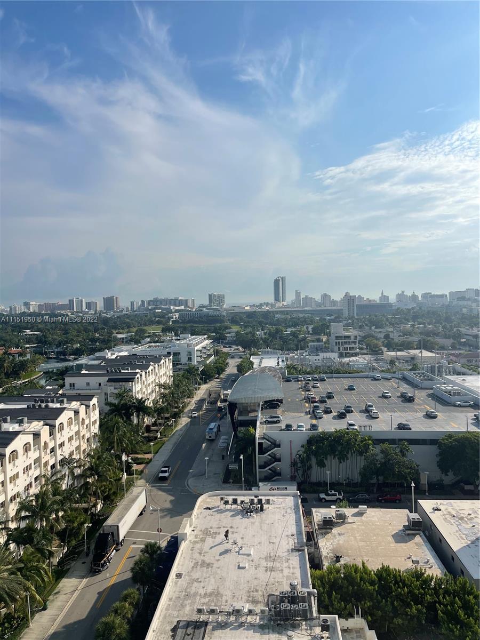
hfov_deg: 53.1
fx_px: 481
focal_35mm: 26
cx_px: 240
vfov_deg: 67.3
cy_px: 320
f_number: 1.6
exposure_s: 1/13514
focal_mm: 5.1
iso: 32
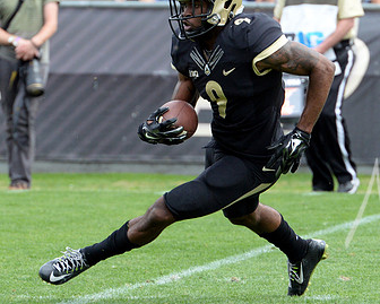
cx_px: 174
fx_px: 5107
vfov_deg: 3.4
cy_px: 116
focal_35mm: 454
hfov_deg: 4.3
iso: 1250
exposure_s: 1/1600
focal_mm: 280
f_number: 7.1
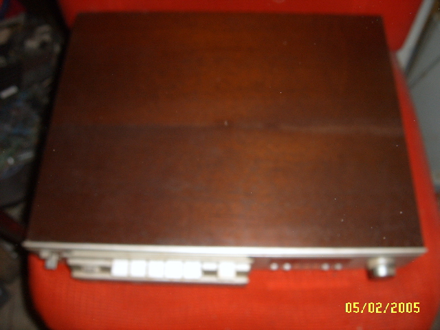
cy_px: 165
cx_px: 220
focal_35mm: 35
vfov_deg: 40.7
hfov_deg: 52.6
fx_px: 445
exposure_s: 1/30
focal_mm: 5.8
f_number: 5.8
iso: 69
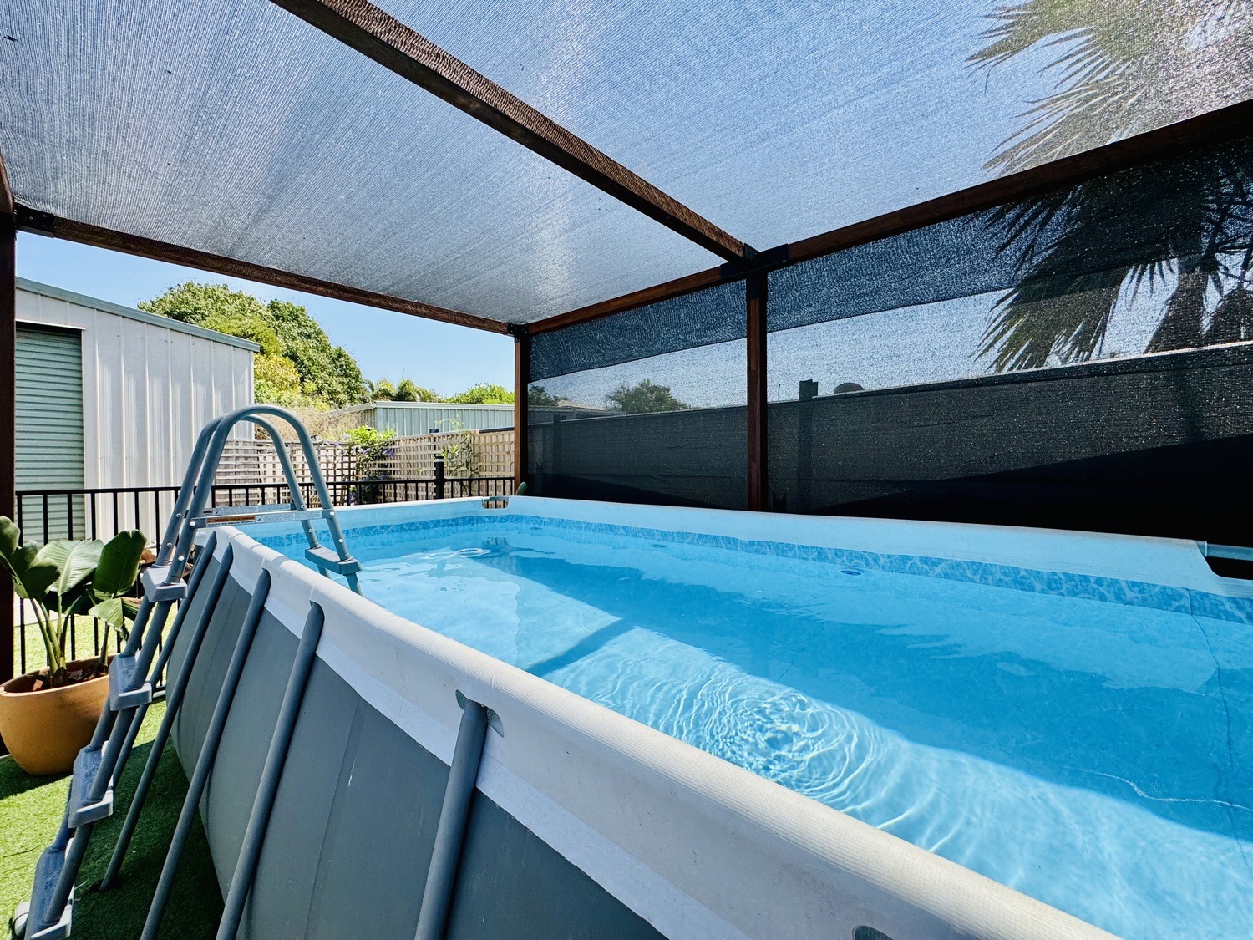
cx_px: 626
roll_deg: +0.9
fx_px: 507
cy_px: 470
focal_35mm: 14
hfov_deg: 102.1
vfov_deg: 85.7
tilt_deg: -0.7
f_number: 2.2
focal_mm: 2.22
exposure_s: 1/779
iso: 40
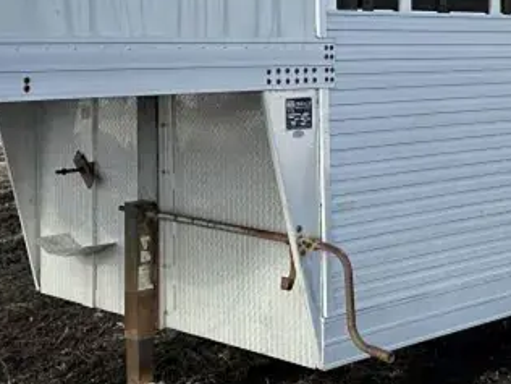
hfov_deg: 26.7
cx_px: 273
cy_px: 31
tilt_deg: +1.0
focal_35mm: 73
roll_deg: +1.1
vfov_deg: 19.7
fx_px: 1078
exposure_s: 1/6623
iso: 80
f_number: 1.78
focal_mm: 6.86
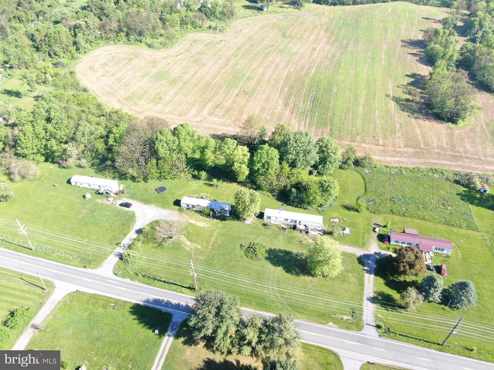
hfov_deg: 71.6
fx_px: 343
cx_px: 247
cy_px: 185
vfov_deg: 56.8
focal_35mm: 24
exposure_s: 1/240
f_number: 2.8
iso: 100
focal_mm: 4.39
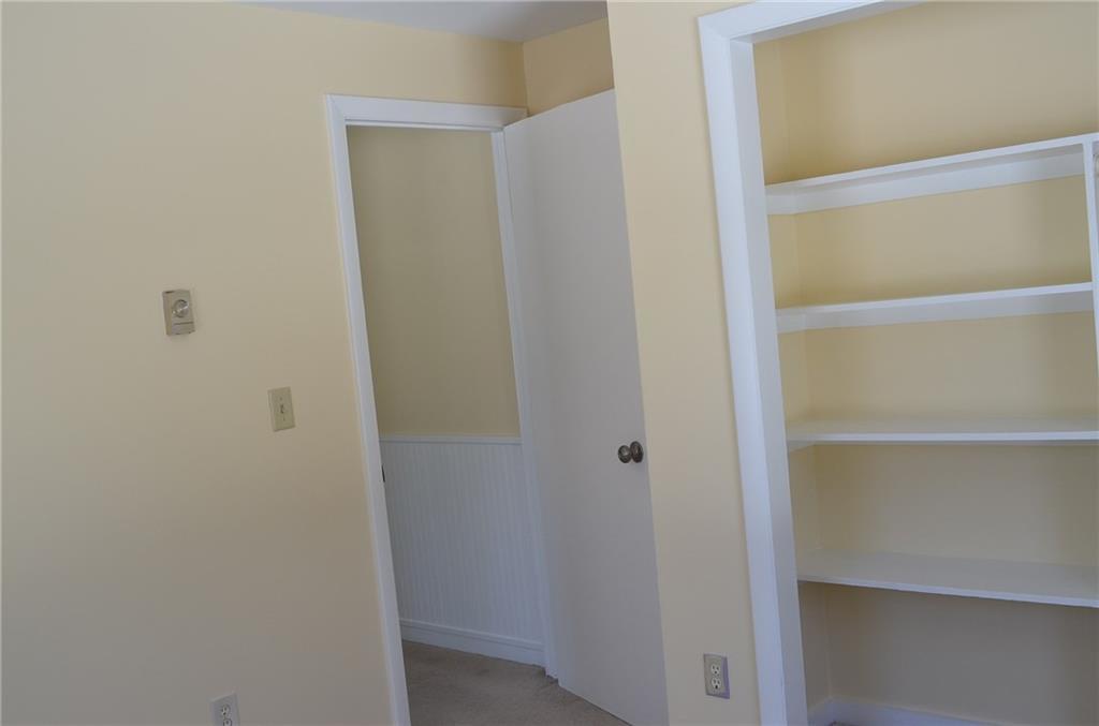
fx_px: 1096
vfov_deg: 36.7
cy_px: 363
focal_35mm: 36
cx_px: 550
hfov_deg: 53.3
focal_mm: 24
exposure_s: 1/100
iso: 400
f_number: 8
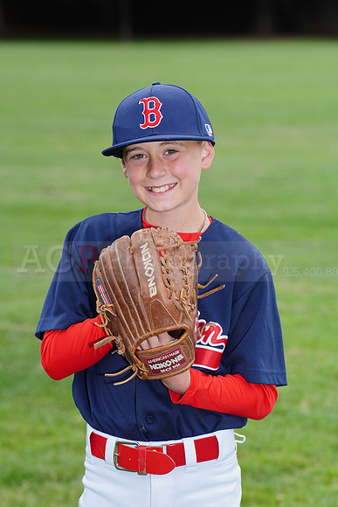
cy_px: 254
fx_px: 2815
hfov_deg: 6.9
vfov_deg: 10.3
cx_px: 169
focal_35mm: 200
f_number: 8
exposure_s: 1/200
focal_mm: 200
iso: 200
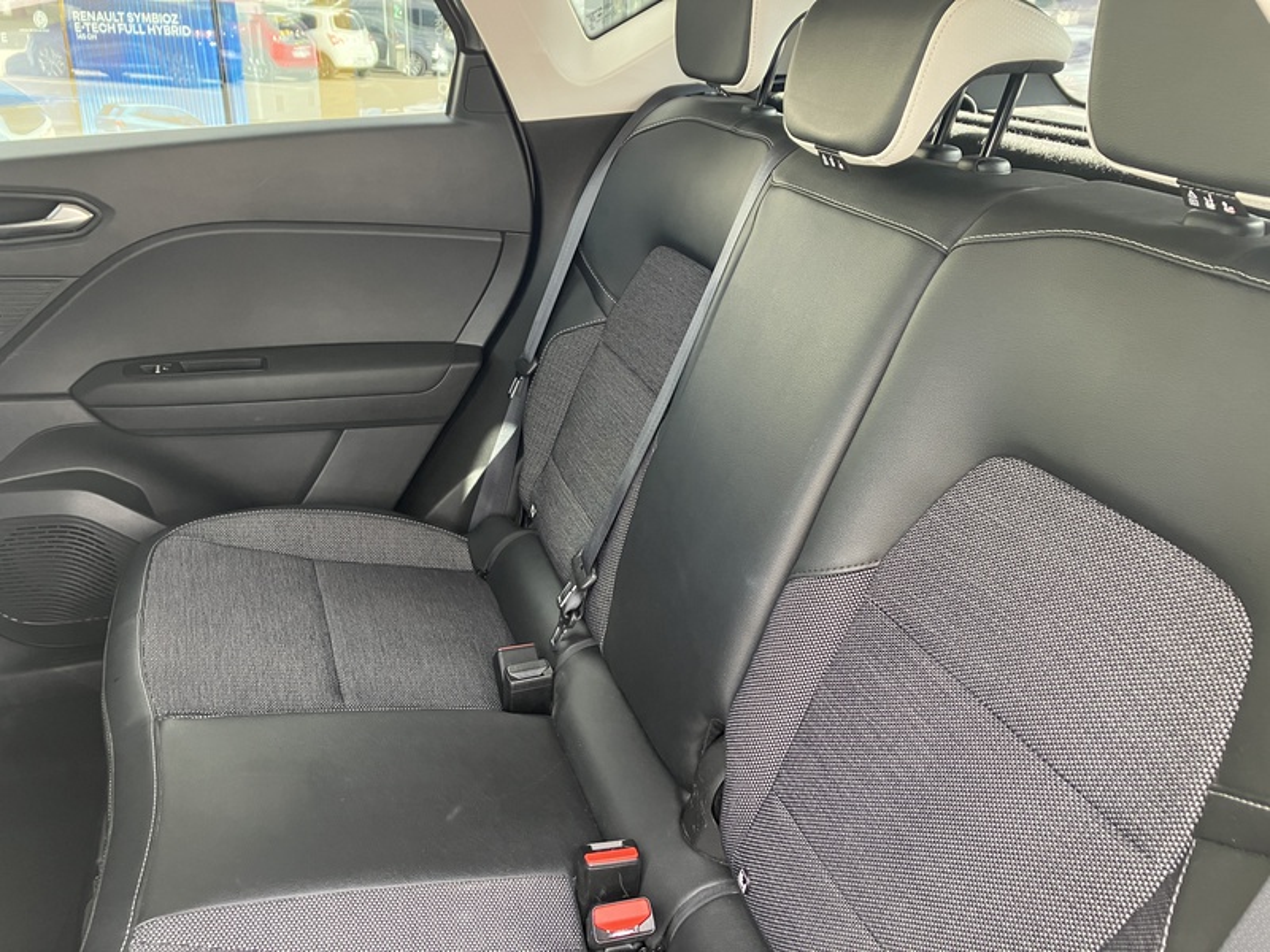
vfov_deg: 49.7
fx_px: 1027
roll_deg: -0.9
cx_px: 635
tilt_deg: -22.9
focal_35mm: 28
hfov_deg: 63.4
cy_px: 476
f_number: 1.8
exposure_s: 1/60
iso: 100
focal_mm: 3.99
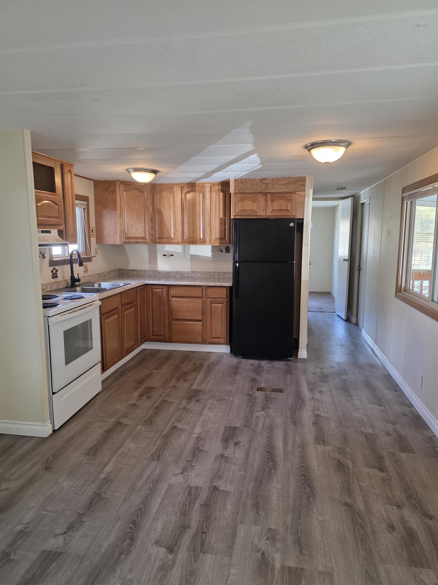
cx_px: 219
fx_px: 388
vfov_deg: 73.9
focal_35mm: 23
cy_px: 292
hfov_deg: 58.9
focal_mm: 6.3
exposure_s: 1/120
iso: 200
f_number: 1.7
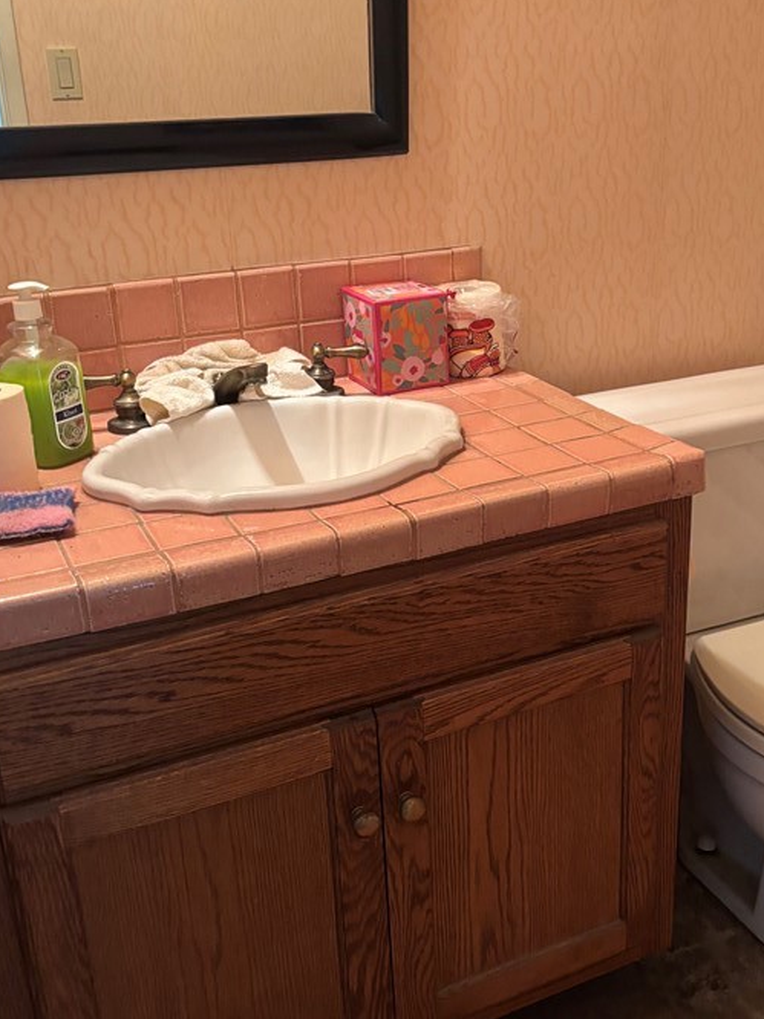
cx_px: 475
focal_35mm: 40
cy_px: 505
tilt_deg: -22.5
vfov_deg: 46.8
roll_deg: -0.3
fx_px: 1178
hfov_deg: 35.8
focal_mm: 5.96
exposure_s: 1/30
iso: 500
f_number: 1.6
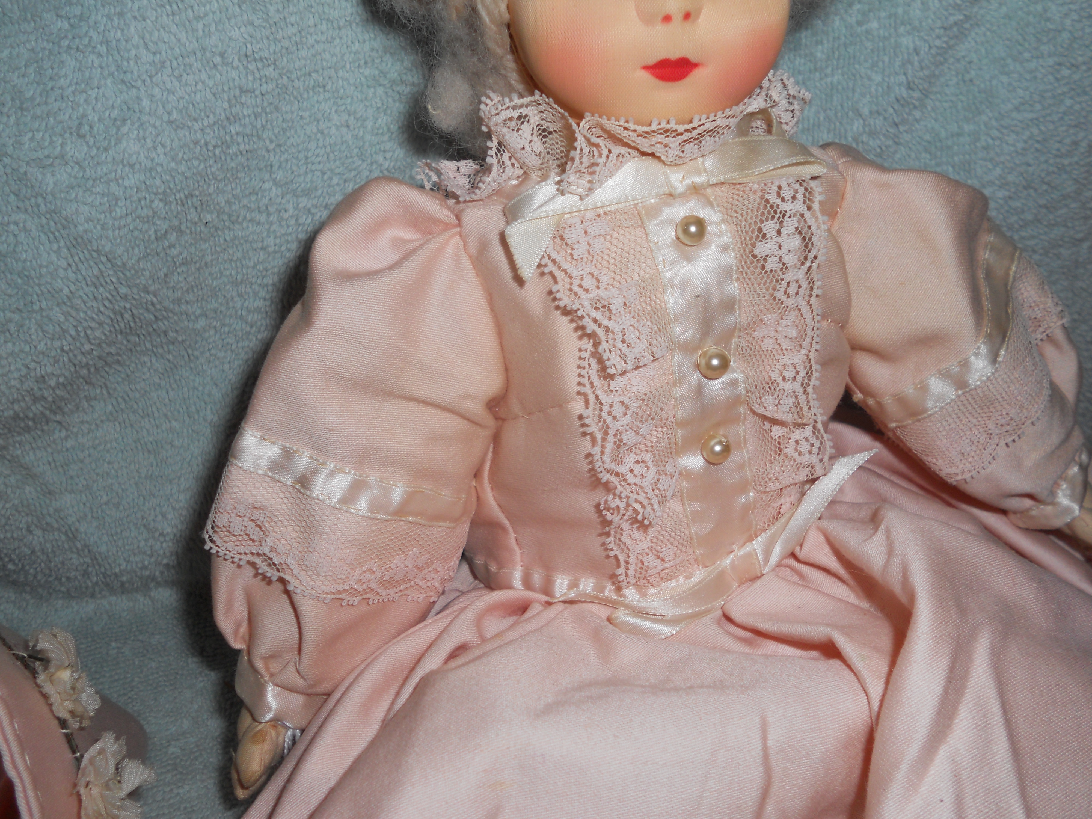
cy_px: 410
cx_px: 546
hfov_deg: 56.8
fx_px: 1009
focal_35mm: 32
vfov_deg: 44.2
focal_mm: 5.8
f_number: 8.8
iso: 80
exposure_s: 1/25
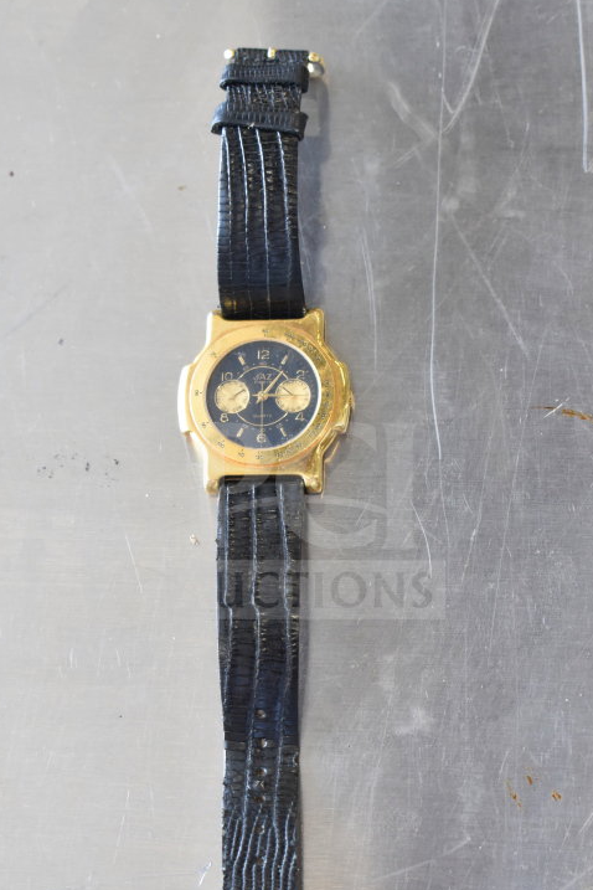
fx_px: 2174
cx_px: 305
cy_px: 521
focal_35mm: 88
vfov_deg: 23.1
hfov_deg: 15.5
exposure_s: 1/80
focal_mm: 46
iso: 1000
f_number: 5.3
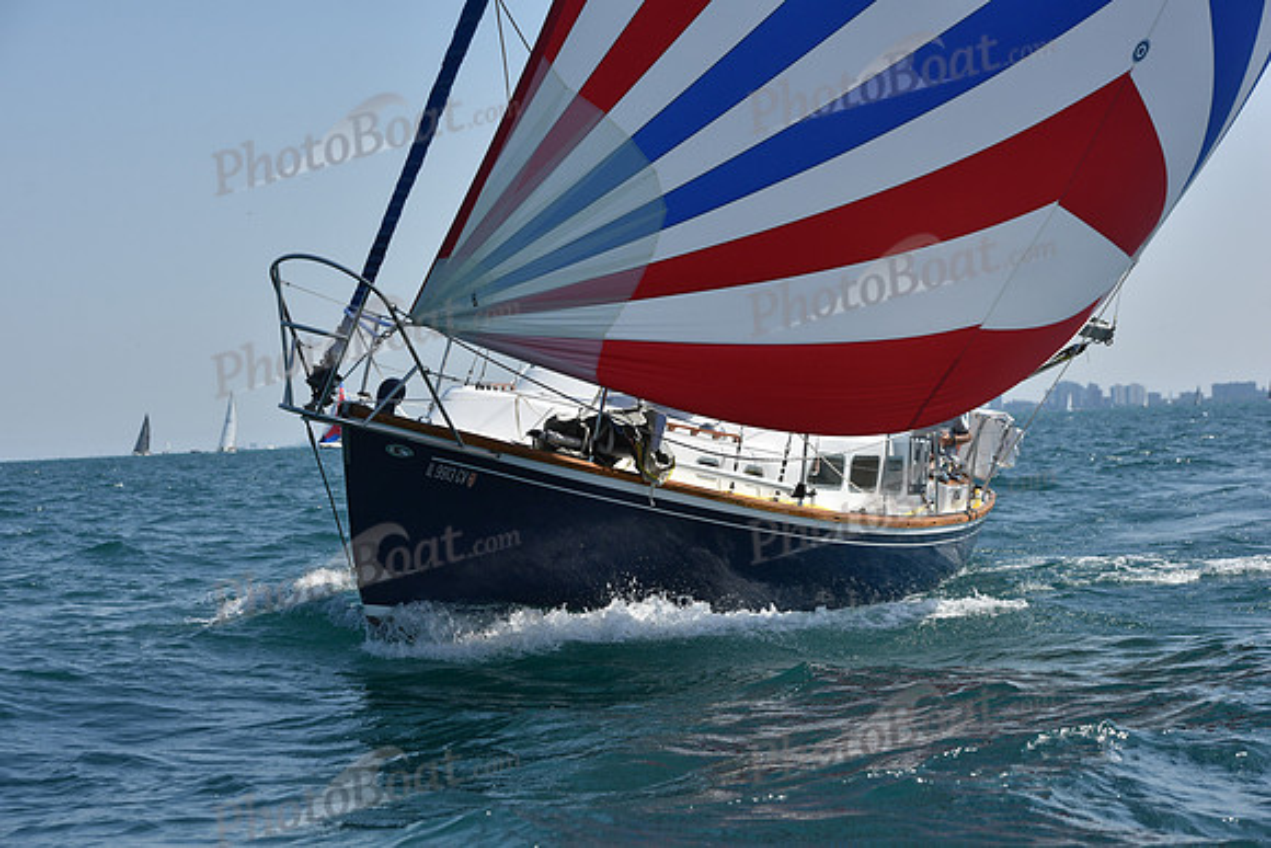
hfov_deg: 20.8
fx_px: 3461
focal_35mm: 98
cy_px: 424
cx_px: 636
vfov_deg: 14.0
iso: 250
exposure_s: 1/1600
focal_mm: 98
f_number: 7.1
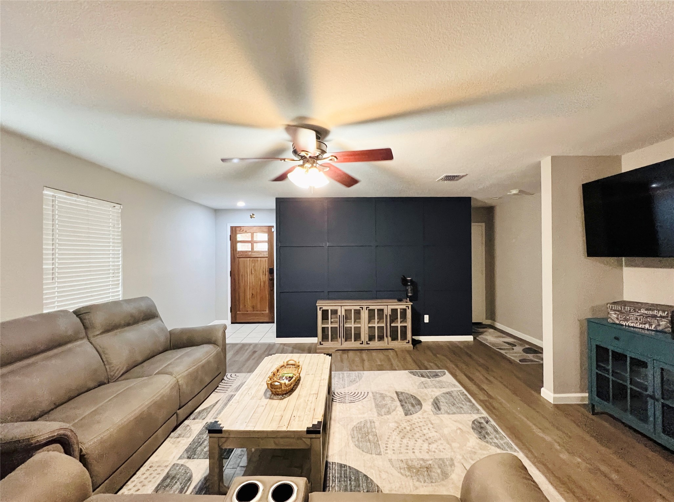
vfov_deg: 89.7
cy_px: 251
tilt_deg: +0.8
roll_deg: +0.3
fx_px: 253
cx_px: 337
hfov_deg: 106.3
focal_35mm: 13
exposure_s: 1/60
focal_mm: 1.57
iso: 640
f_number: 1.8
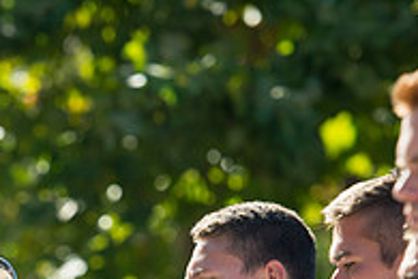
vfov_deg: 2.8
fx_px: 5701
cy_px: 399
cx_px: 144
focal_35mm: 491
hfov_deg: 4.2
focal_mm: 165
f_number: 4.5
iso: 200
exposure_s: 1/1000
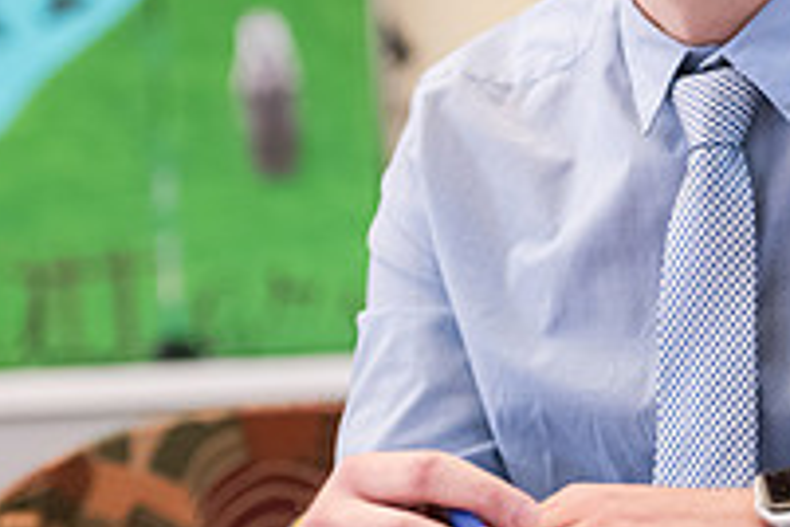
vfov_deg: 6.8
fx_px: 4432
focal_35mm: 202
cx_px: 700
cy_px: -41
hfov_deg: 10.1
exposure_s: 1/200
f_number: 2.8
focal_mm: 70
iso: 1600
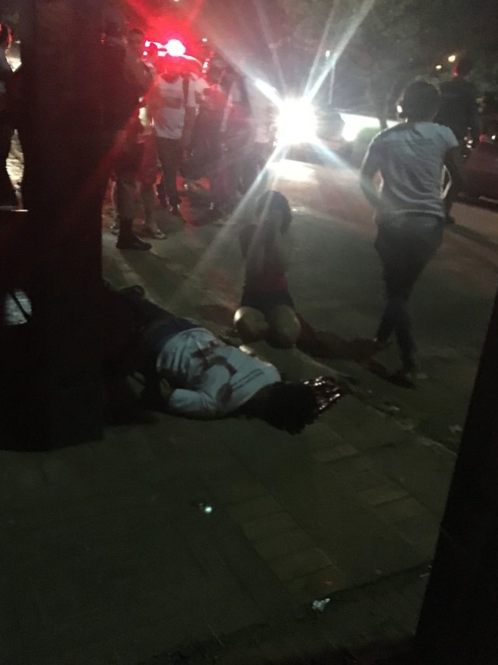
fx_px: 633
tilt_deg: -20.0
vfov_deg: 55.3
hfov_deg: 42.9
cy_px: 318
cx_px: 249
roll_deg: -5.9
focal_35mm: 33
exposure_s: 1/15
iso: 1250
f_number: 2.2
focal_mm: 4.15
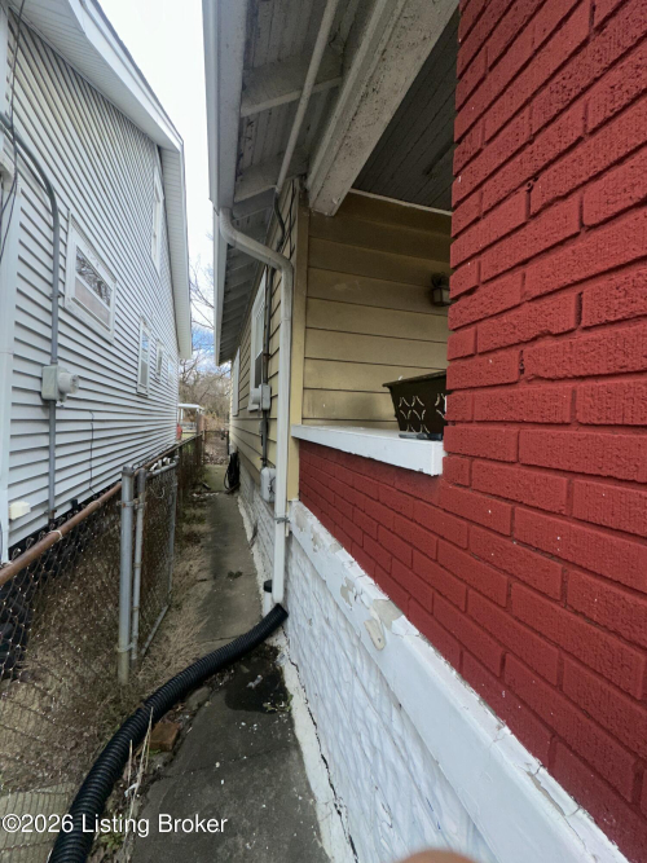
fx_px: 349
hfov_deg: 85.7
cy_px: 432
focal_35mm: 14
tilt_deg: +3.5
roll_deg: -3.0
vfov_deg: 102.1
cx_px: 324
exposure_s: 1/292
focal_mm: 2.22
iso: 32
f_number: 2.2
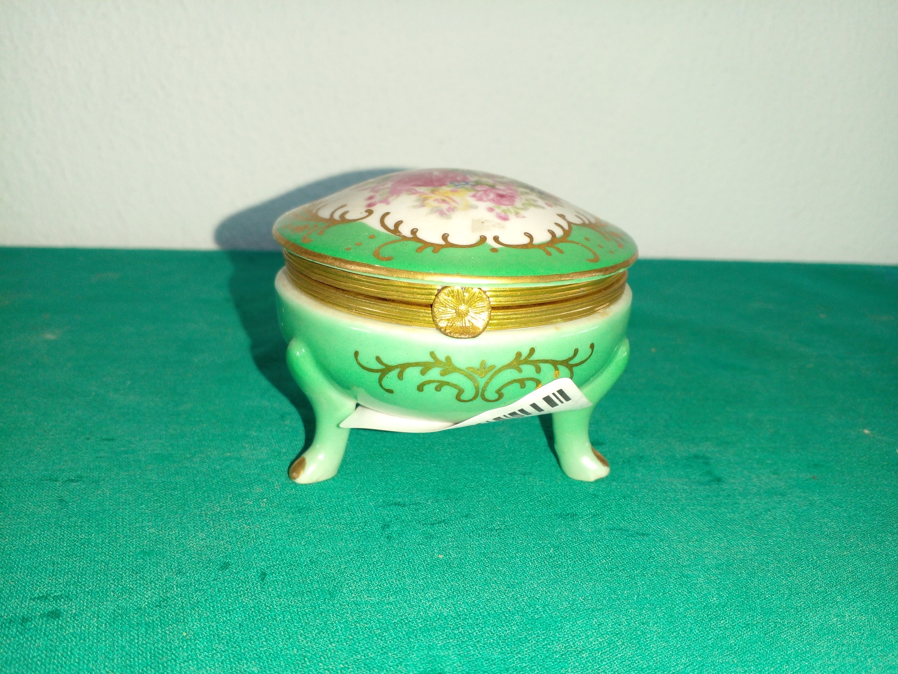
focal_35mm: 27
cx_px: 449
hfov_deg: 65.3
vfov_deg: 51.3
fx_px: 700
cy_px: 337
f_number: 1.9
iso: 64
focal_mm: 3.6
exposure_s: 1/50
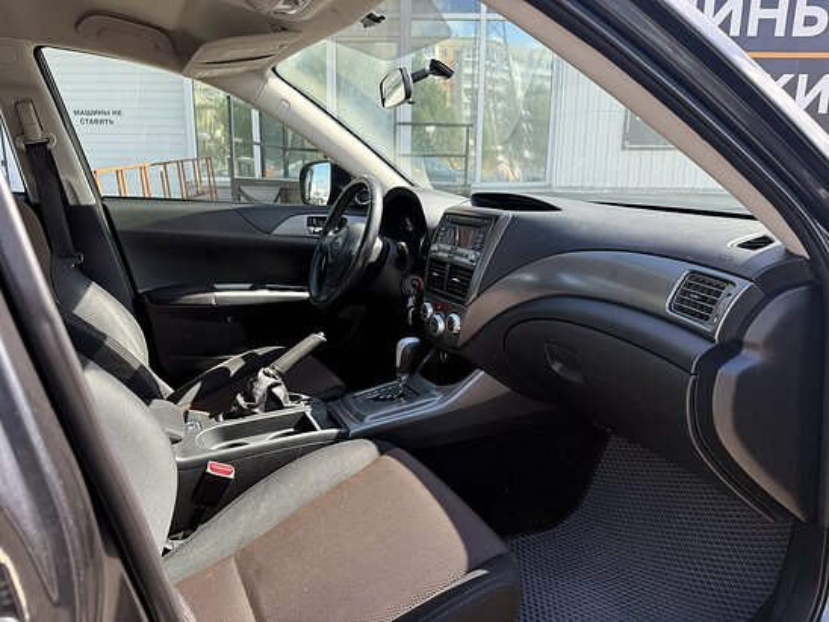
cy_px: 311
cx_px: 414
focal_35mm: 24
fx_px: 575
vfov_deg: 56.8
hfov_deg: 71.6
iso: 80
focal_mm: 6.76
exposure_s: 1/473
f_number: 1.78
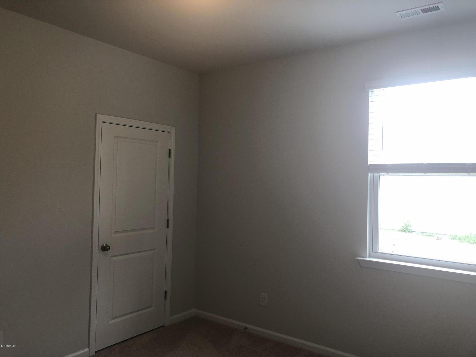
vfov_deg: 49.7
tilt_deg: -0.8
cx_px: 238
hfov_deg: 63.4
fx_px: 385
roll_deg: -1.6
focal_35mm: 28
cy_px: 178
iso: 32
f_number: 1.8
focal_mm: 3.99
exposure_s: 1/60
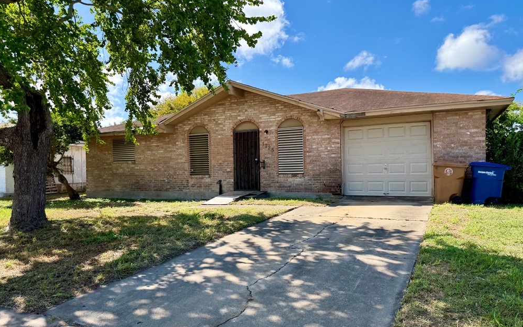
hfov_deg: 70.4
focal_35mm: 26
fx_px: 371
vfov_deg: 47.5
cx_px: 264
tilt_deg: -1.0
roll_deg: +1.1
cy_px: 179
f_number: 1.78
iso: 100
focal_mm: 6.76
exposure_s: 1/3584
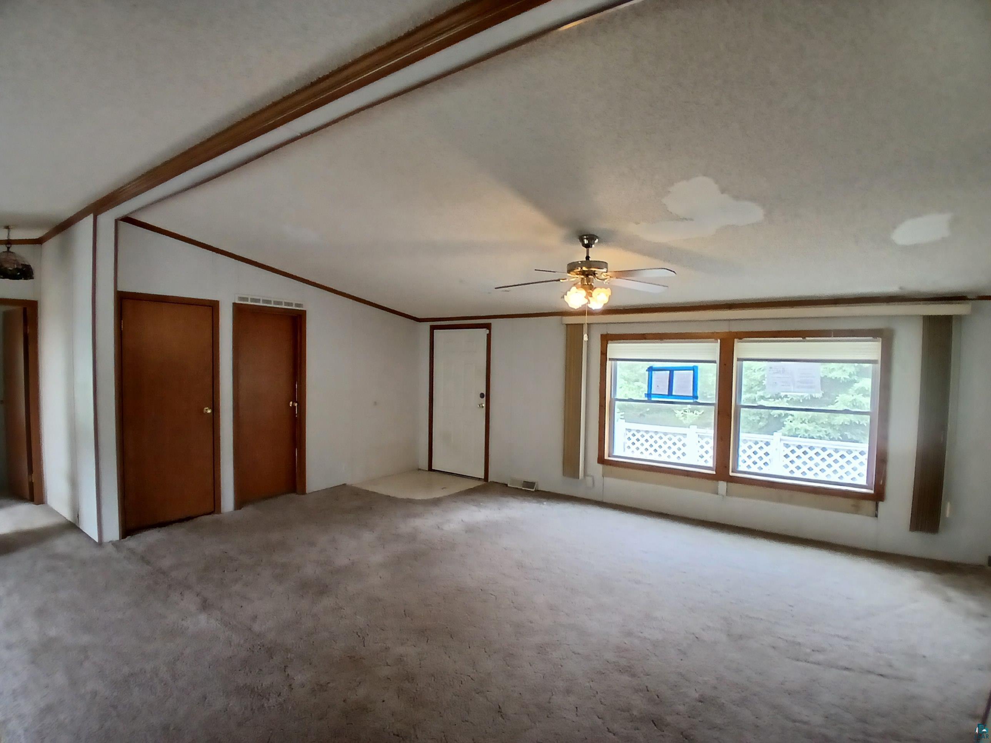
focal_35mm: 17
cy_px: 372
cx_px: 496
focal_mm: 1.4
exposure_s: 1/40
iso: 100
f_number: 2.2
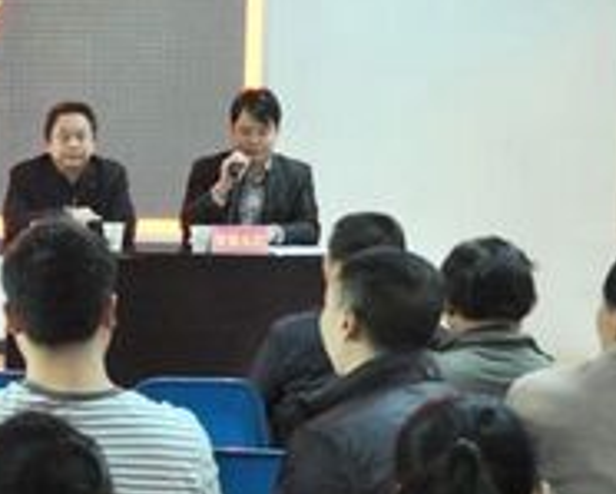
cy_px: 212
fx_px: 1934
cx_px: -176
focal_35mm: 106
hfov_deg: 17.1
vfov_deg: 14.5
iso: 1600
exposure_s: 1/20
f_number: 4
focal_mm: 28
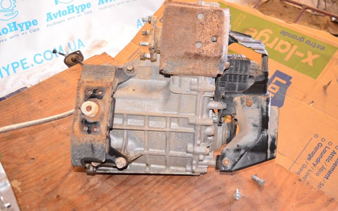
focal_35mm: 39
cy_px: 92
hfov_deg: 50.4
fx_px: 359
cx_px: 177
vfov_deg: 32.7
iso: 3200
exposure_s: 1/200
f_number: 4
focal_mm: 24
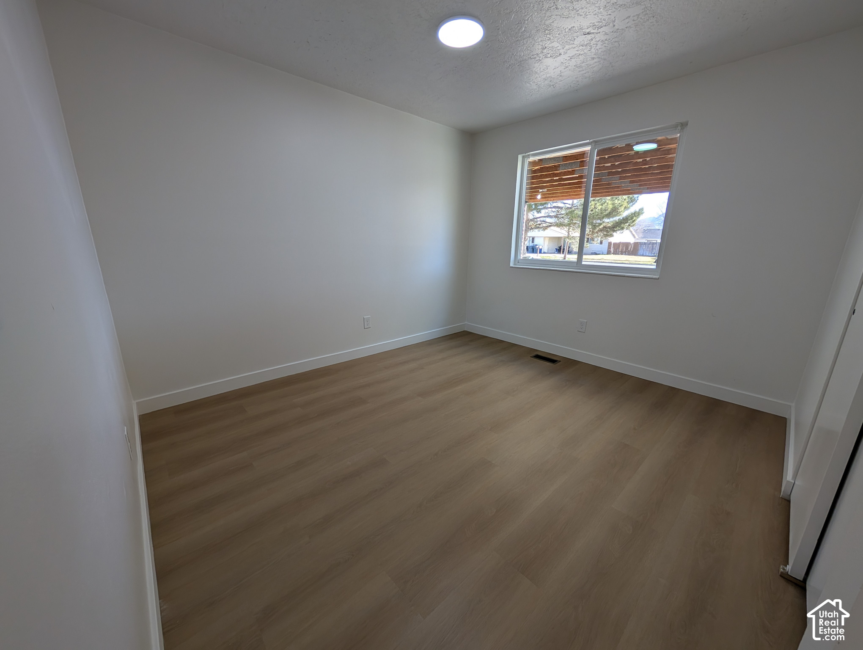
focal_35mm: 12
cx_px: 432
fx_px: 300
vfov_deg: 94.6
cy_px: 325
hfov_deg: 110.5
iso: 48
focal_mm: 2.02
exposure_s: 1/173
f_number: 1.7
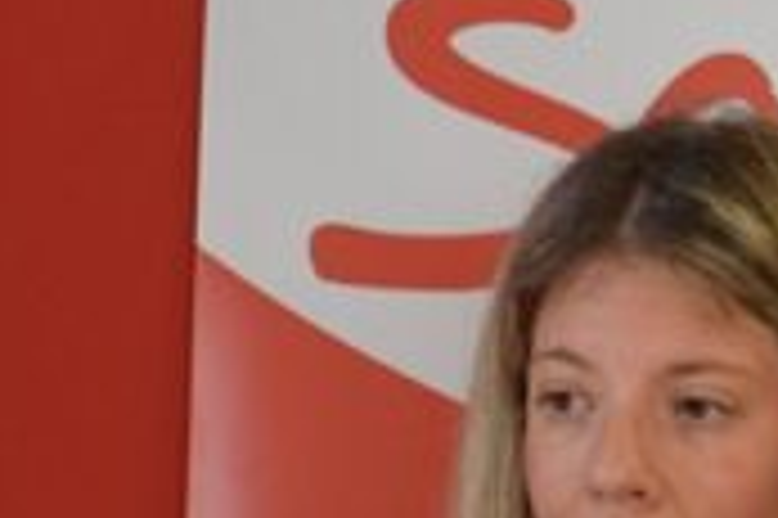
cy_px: 633
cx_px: 1250
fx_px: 10800
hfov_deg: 4.1
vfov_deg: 2.7
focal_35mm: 500
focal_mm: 75
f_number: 4.2
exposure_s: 1/60
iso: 560
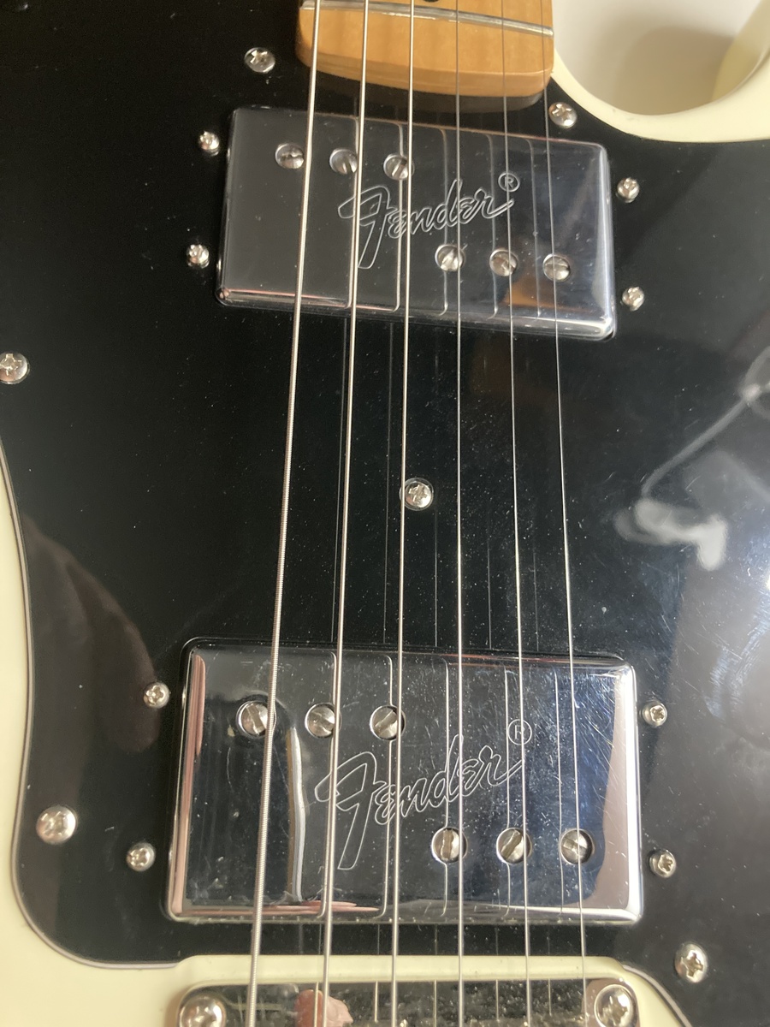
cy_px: 514
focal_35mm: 28
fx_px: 830
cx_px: 385
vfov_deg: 63.4
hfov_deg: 49.7
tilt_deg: -71.8
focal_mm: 3.99
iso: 640
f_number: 1.8
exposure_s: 1/30
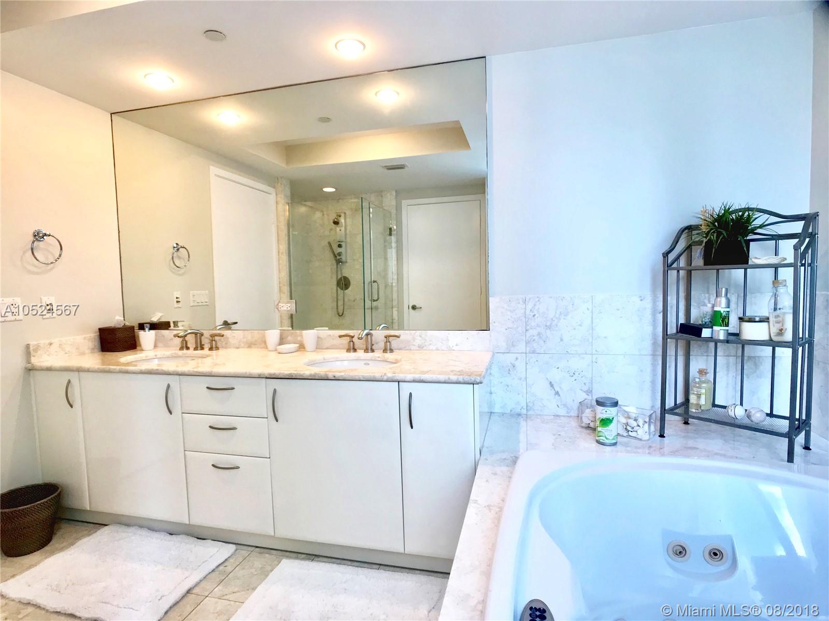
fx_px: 671
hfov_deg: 63.4
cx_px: 414
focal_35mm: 28
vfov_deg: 49.7
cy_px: 310
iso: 40
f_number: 1.8
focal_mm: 3.99
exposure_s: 1/120
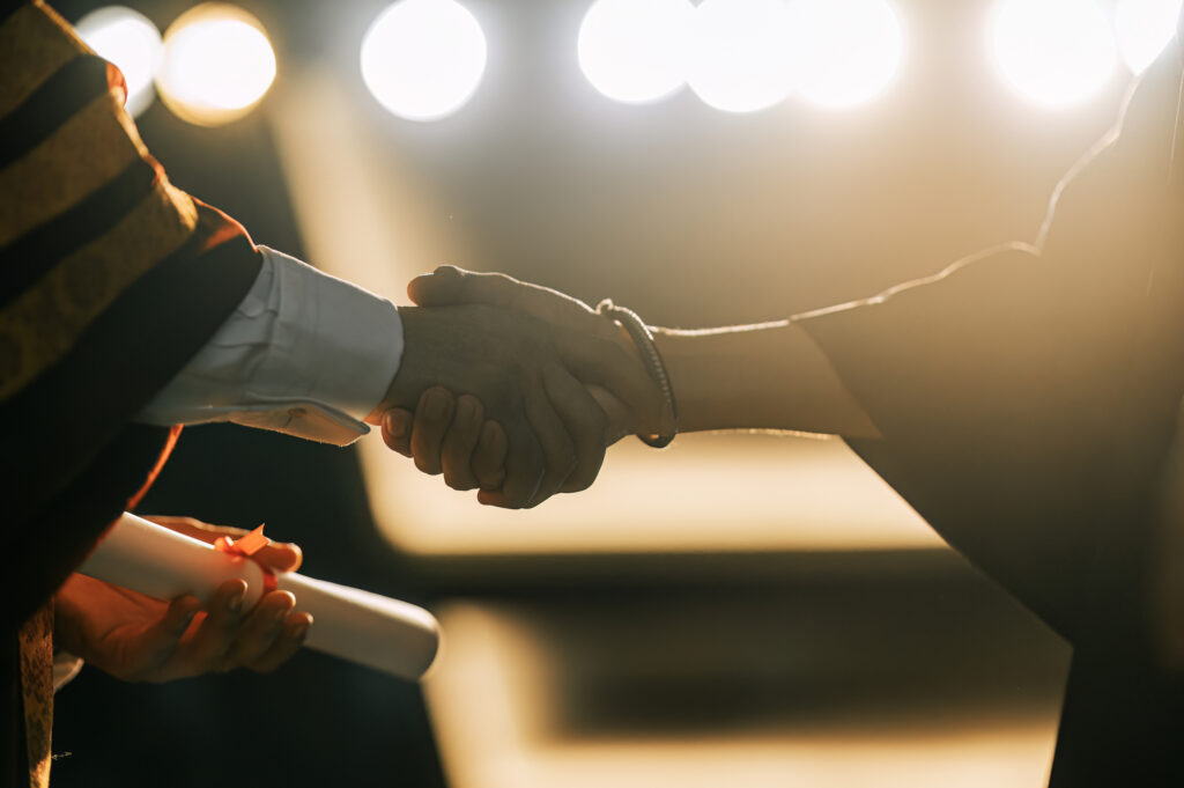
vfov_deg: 16.0
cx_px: 592
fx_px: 2793
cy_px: 394
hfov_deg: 23.9
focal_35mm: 85
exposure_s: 1/1600
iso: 800
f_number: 1.8
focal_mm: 85
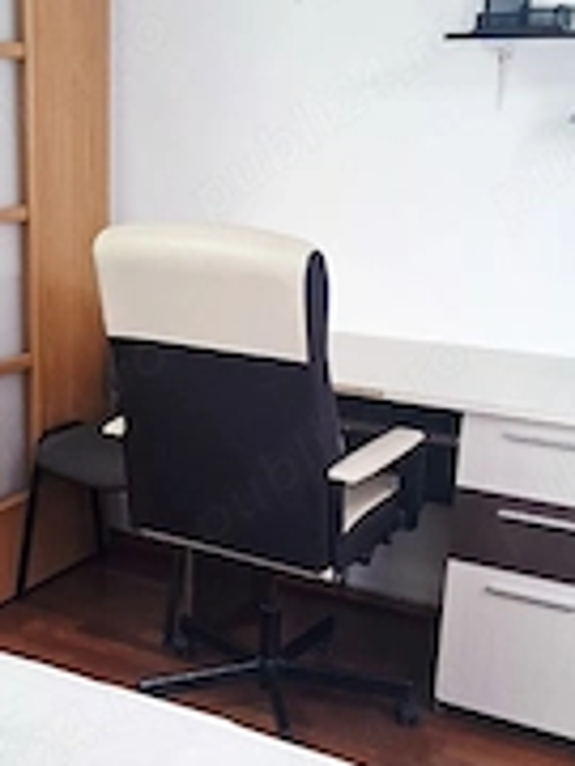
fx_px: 1130
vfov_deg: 37.1
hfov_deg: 28.3
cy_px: 511
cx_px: 179
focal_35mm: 51
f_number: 1.8
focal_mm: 5.54
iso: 200
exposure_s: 1/50
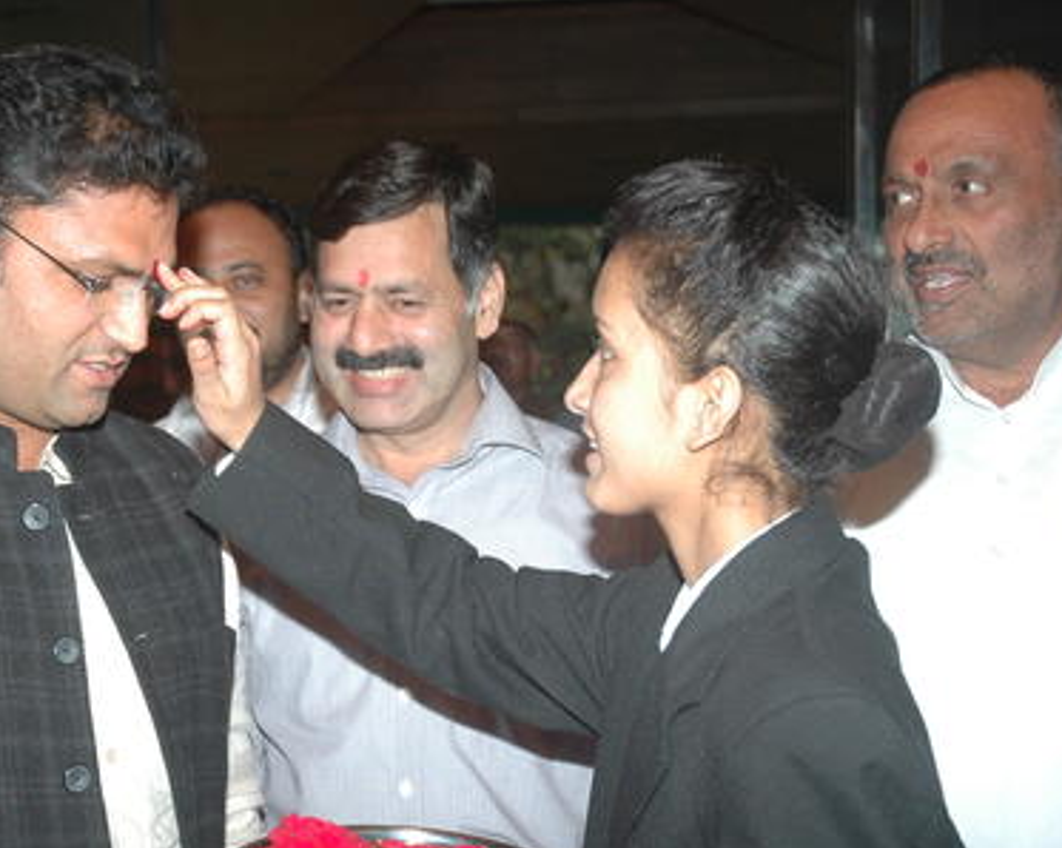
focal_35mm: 77
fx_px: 2419
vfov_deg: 19.9
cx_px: 347
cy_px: 539
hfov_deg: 24.6
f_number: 4.2
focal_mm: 34
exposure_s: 1/60
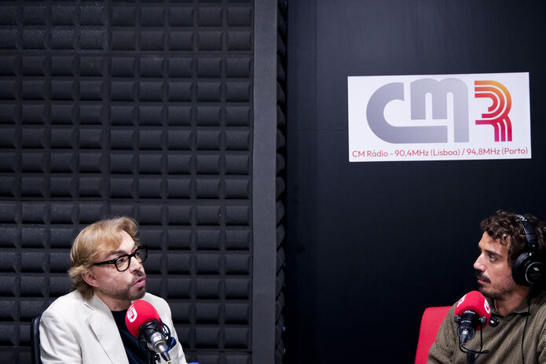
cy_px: 121
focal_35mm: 55
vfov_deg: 24.5
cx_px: 316
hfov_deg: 36.2
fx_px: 834
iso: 2500
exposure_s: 1/160
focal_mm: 27.4
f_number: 2.8
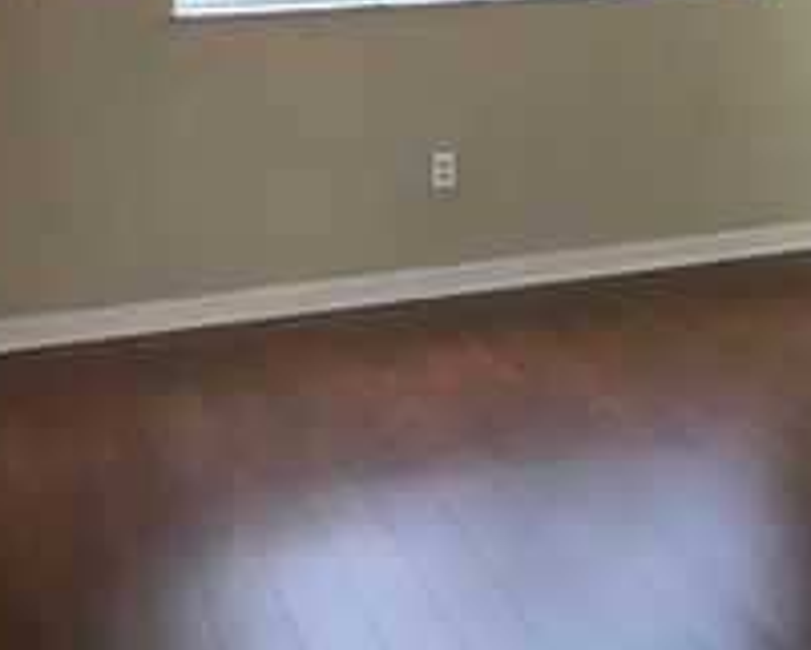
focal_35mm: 87
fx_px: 2089
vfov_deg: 17.1
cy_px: -57
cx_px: 1235
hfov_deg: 19.1
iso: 32
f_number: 1.8
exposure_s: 1/30
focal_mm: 3.99
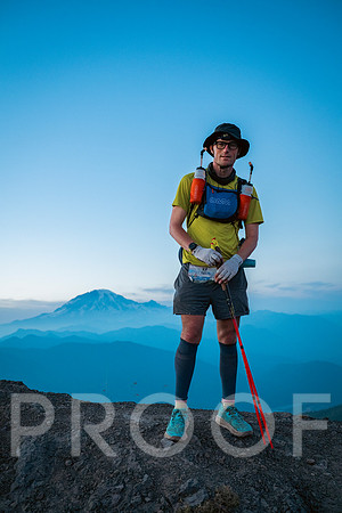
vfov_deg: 54.4
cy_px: 256
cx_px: 171
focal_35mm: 35
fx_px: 499
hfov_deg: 37.9
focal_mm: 35
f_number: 3.5
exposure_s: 1/400
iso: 1000
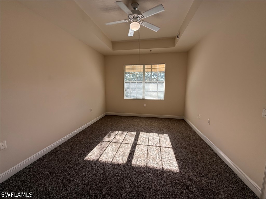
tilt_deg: -7.0
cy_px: 100
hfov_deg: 102.1
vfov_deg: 85.7
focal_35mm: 14
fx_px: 108
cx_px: 133
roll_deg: -0.2
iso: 64
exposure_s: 1/100
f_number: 2.2
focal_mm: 2.22
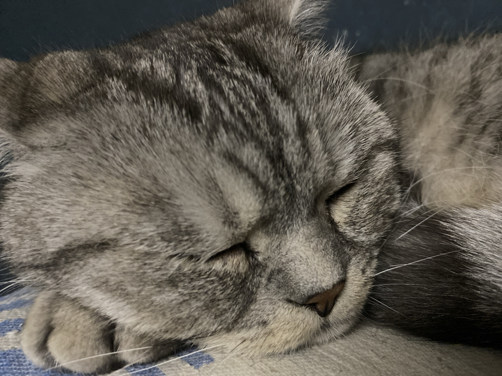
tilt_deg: -3.0
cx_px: 251
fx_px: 377
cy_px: 188
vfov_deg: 53.1
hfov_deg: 67.3
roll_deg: -2.0
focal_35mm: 26
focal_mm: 4.25
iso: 800
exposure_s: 1/30
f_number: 1.8
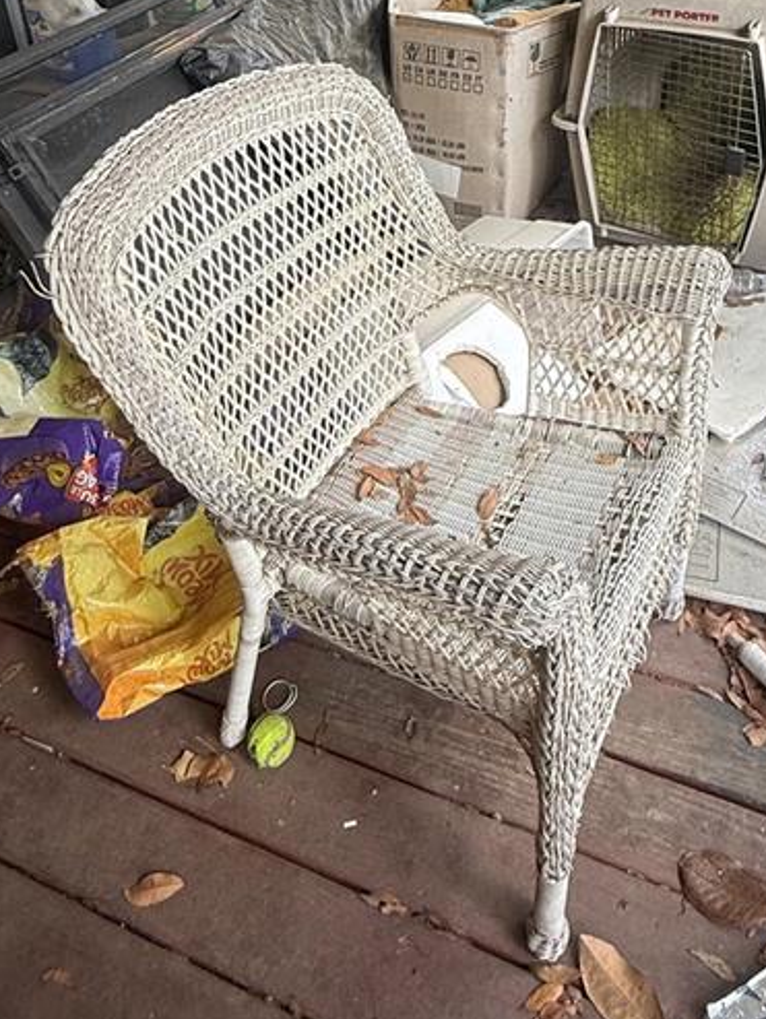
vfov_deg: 48.1
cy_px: 93
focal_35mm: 34
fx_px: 1002
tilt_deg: -22.0
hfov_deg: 41.6
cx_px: 467
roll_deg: +2.9
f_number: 2.2
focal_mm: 2.22
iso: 80
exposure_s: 1/99
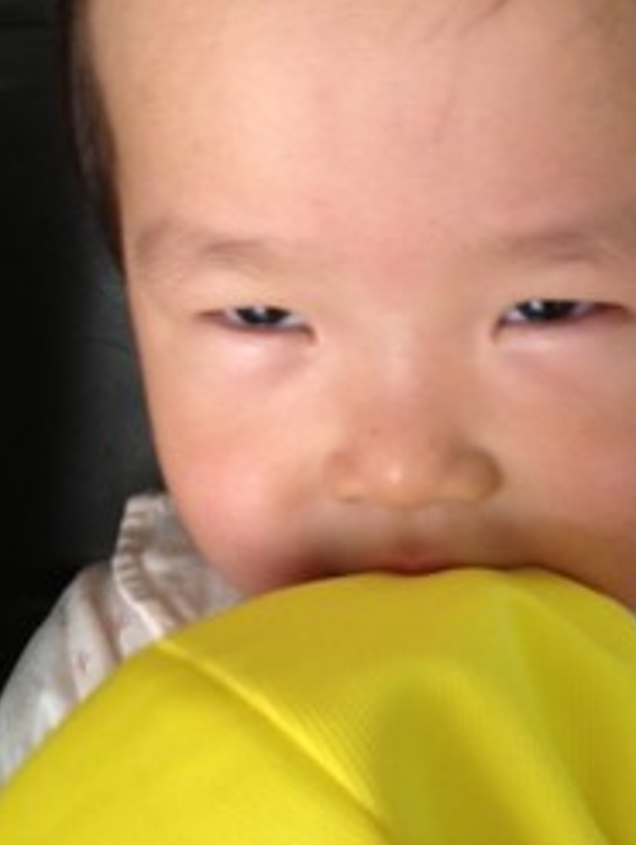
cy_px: 405
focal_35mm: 64
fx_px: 1565
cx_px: 516
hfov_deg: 22.6
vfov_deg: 30.2
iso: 125
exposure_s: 1/20
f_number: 2.4
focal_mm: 4.28
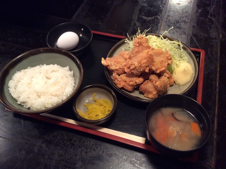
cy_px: 84
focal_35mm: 32
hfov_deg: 56.9
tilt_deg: -52.6
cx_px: 113
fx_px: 209
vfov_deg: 44.1
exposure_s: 1/24
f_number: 2.4
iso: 250
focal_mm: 3.3
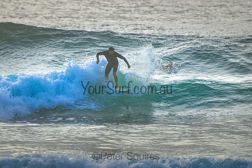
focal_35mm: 550
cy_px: 70
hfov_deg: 3.7
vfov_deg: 2.5
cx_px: 110
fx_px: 3849
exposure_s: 1/2000
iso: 900
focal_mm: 400
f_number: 5.6
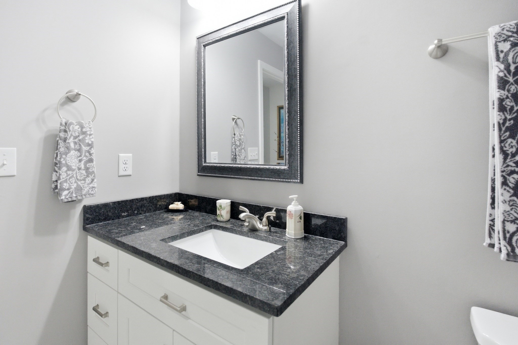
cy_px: 172
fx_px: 237
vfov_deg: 72.0
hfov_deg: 95.0
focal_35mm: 16
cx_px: 259
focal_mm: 16.5
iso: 2000
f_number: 4
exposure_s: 1/160
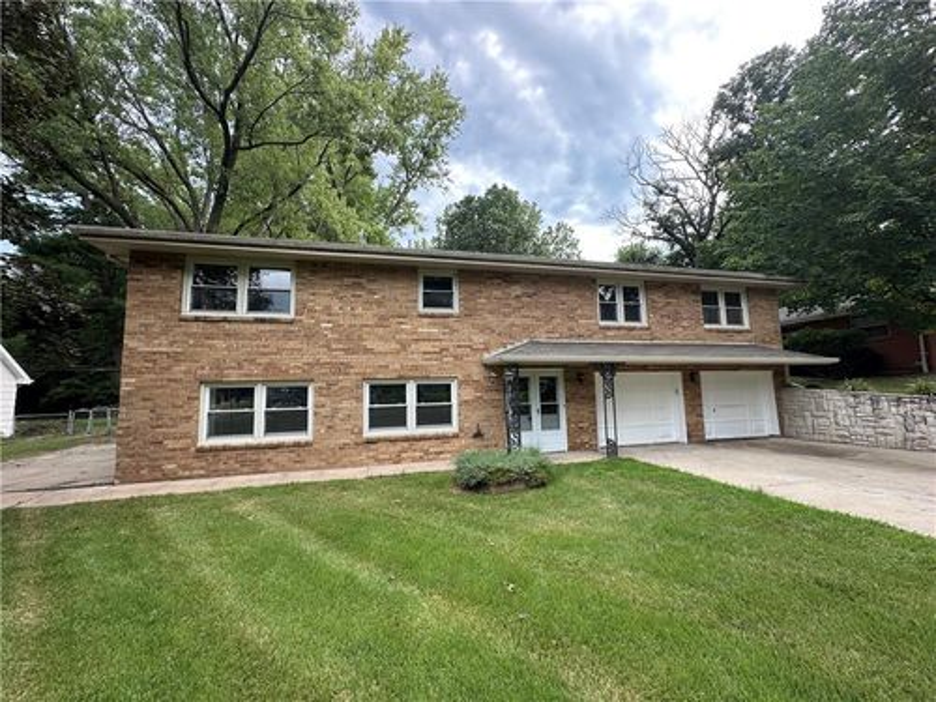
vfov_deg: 85.7
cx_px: 468
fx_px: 379
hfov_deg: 102.1
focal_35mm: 14
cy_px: 351
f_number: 2.2
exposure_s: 1/225
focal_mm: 2.22
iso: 40
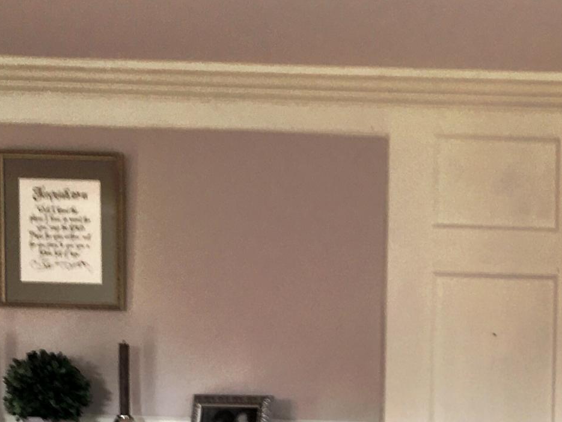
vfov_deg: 15.2
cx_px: 722
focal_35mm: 93
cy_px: 550
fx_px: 1510
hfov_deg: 19.5
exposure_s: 1/37
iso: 25
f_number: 2.2
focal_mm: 4.15
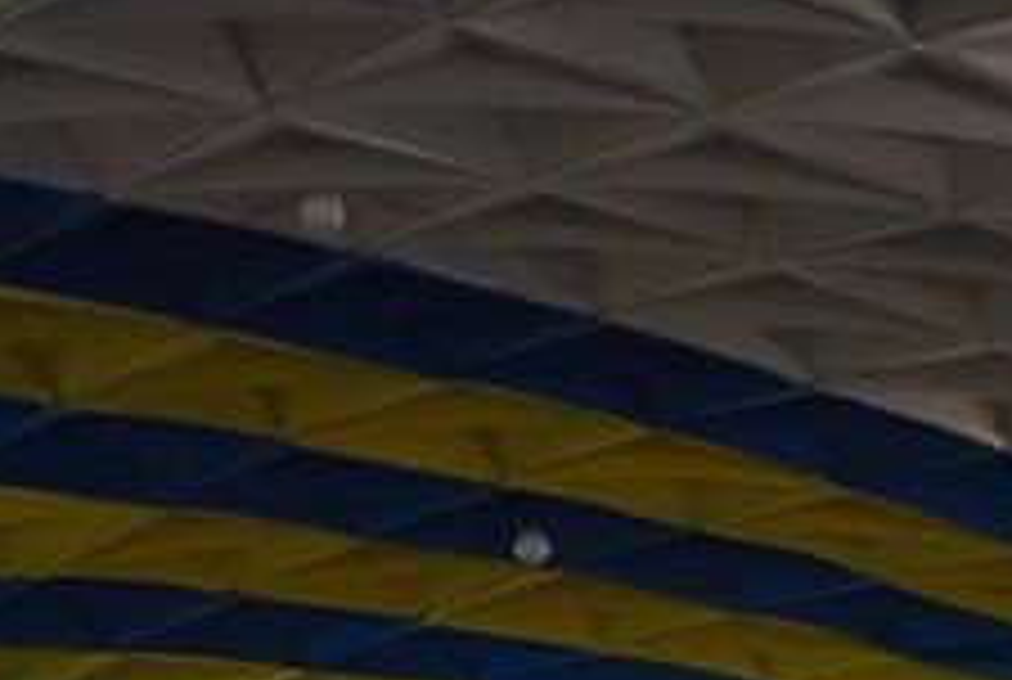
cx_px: 850
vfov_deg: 5.1
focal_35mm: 267
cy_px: 1148
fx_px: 7521
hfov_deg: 7.7
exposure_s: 1/100
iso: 400
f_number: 2.8
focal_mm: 50
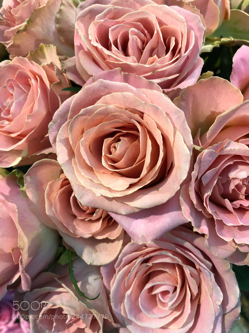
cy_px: 166
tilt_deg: -59.9
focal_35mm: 28
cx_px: 124
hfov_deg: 49.7
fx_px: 269
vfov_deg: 63.4
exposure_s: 1/25
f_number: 1.8
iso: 40
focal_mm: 4
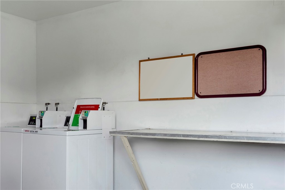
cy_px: 95
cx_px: 142
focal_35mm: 24
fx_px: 190
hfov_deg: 73.8
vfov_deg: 53.1
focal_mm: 24
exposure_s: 1/10
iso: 200
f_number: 9.5
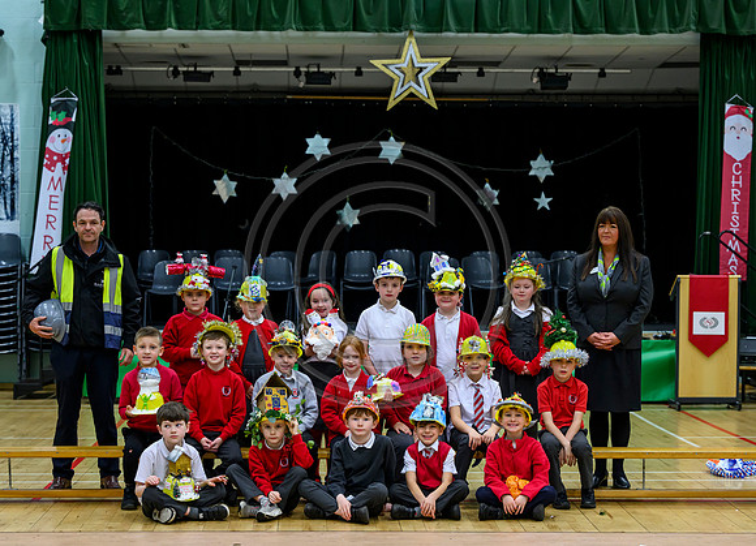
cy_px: 271
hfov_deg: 21.7
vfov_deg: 15.8
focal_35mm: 91
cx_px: 367
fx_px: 1972
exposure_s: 1/160
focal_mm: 82
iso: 2000
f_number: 4
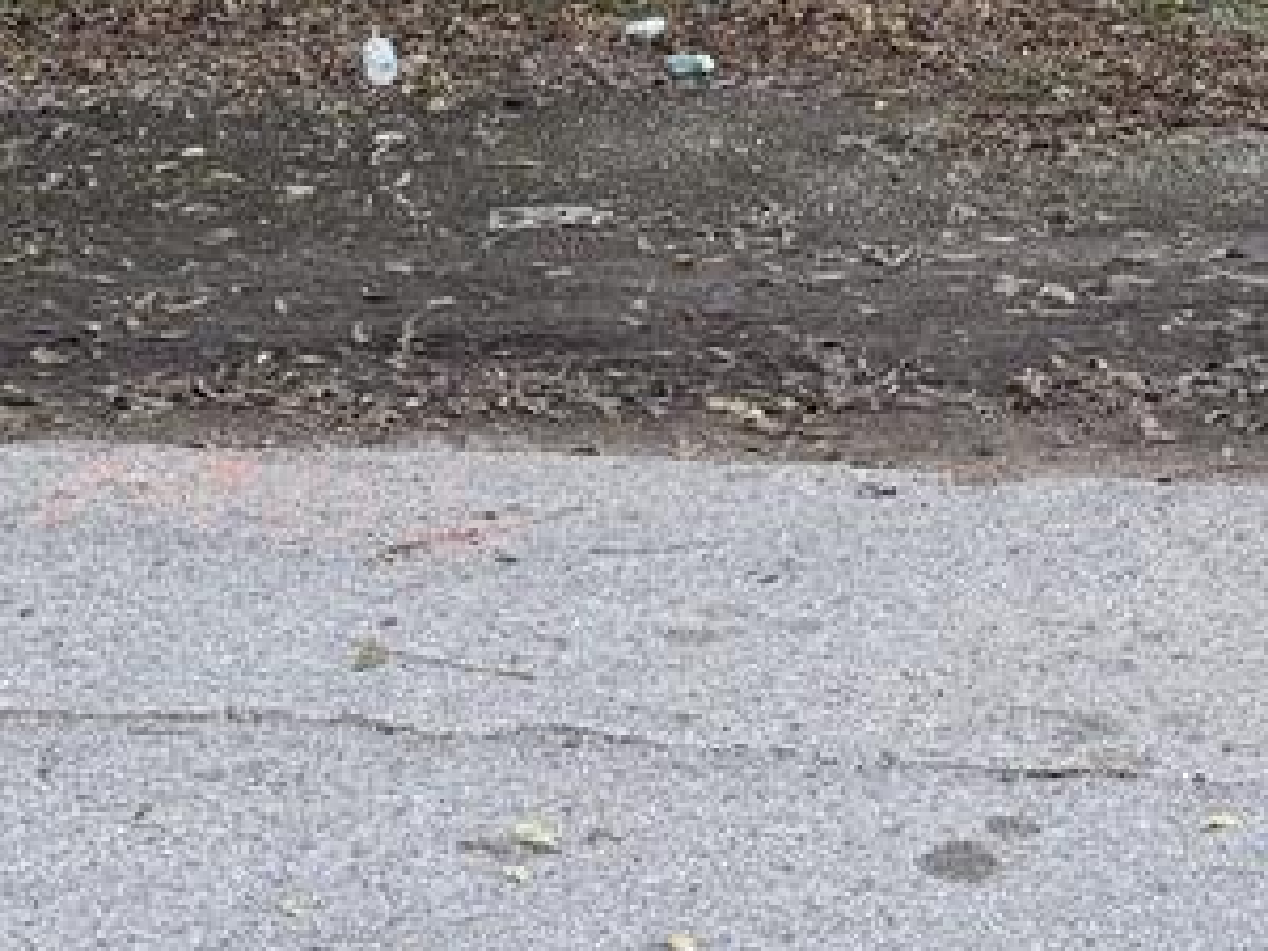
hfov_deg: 23.8
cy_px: -621
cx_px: 803
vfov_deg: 15.9
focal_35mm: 82
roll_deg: -0.9
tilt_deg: -1.5
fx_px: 3004
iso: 200
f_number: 1.78
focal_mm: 6.76
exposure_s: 1/178
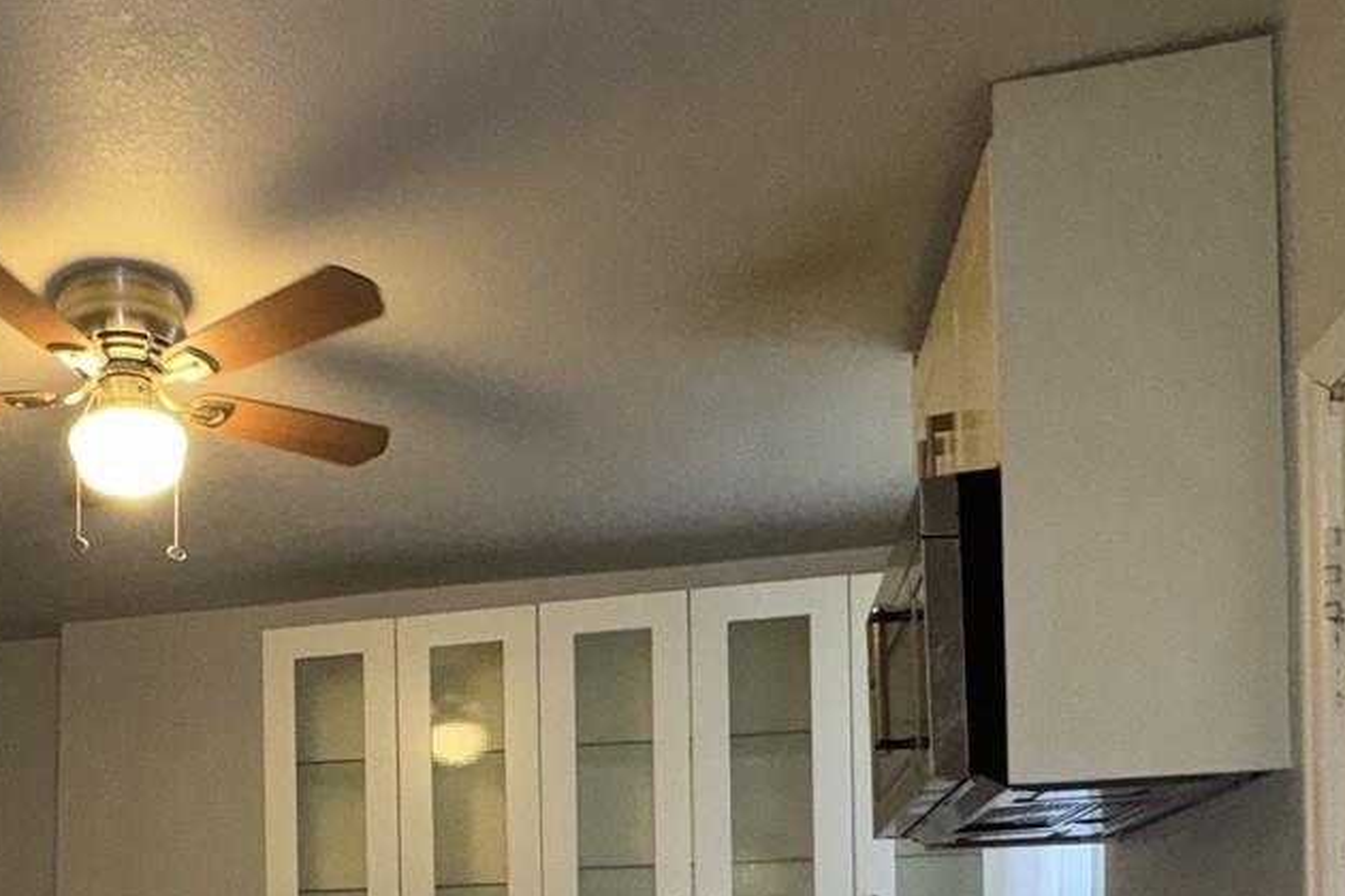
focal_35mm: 37
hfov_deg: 49.9
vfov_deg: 31.7
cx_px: 344
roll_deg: +0.2
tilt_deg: +0.3
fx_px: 1382
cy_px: 990
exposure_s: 1/60
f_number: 2.2
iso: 160
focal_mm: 2.22
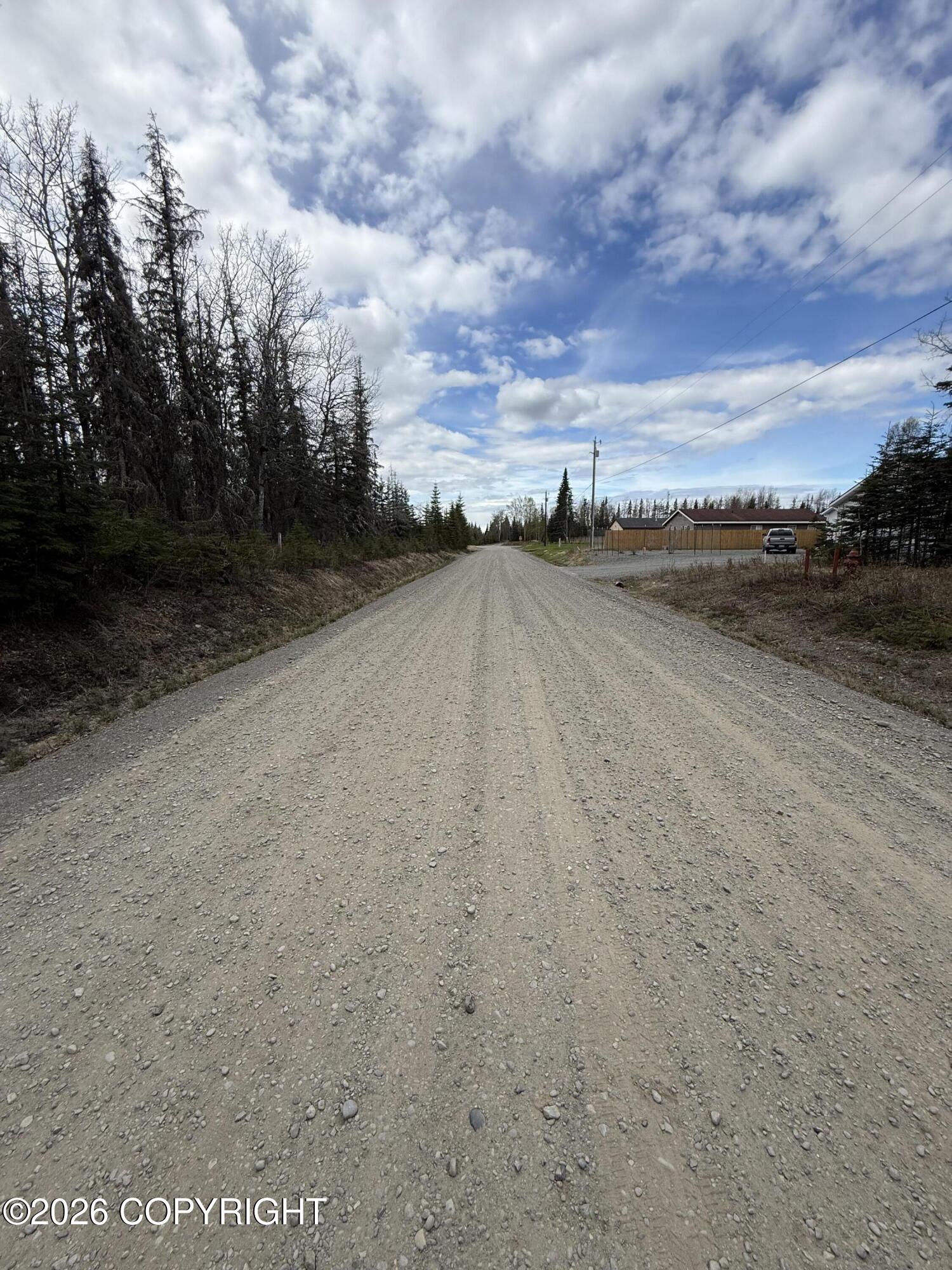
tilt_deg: -7.9
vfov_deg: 102.1
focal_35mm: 14
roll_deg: -0.1
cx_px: 476
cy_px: 635
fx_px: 513
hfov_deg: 85.7
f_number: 2.2
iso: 50
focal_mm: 2.22
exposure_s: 1/1656
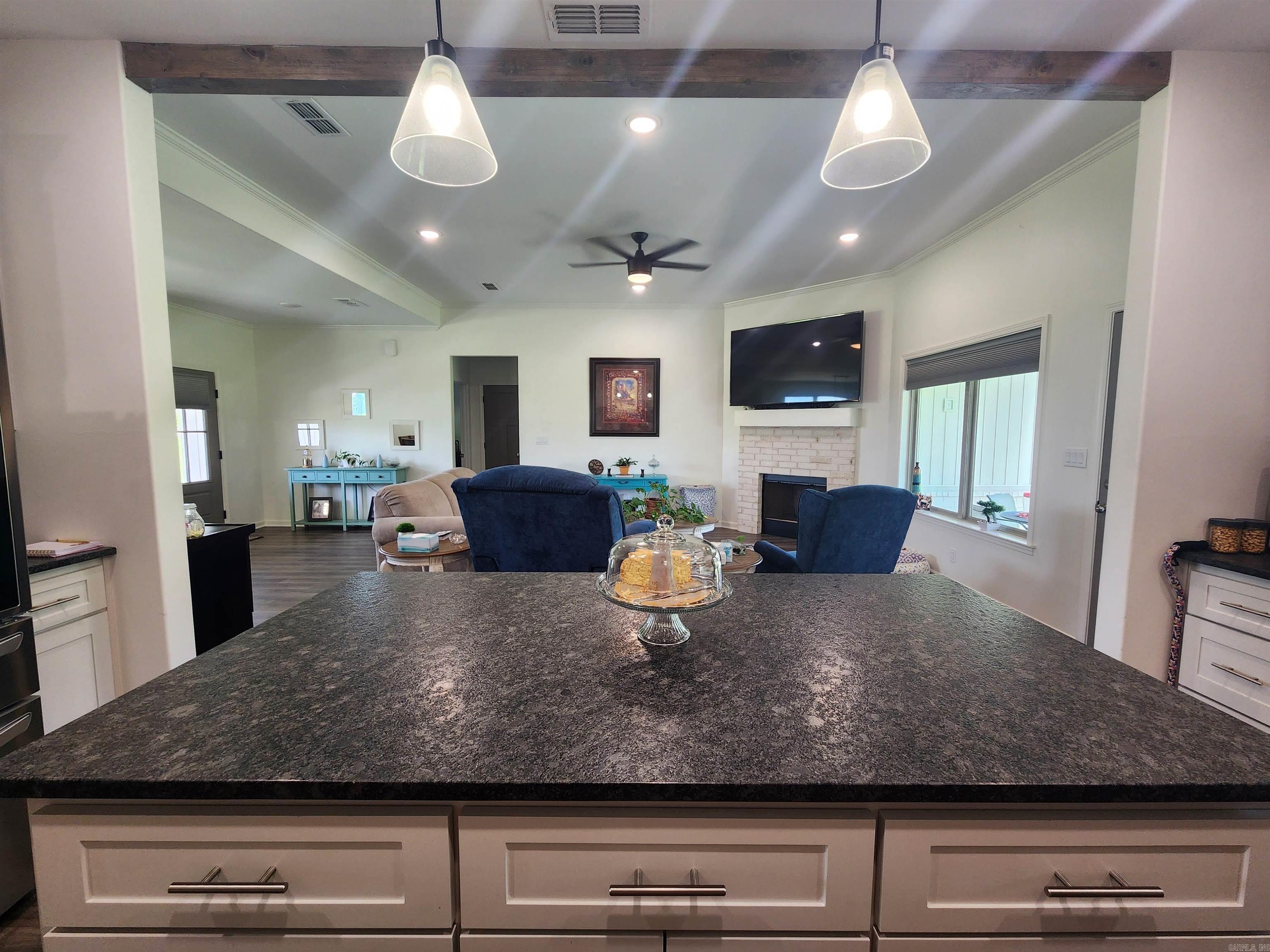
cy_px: 476
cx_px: 635
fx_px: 477
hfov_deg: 106.2
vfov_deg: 89.9
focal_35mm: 13
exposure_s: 1/60
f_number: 2.2
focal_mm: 2.2
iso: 125
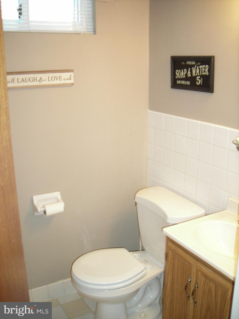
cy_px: 160
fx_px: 350
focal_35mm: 38
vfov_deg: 49.0
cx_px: 120
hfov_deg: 37.7
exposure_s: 1/12.8
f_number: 3.2
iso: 200
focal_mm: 6.3
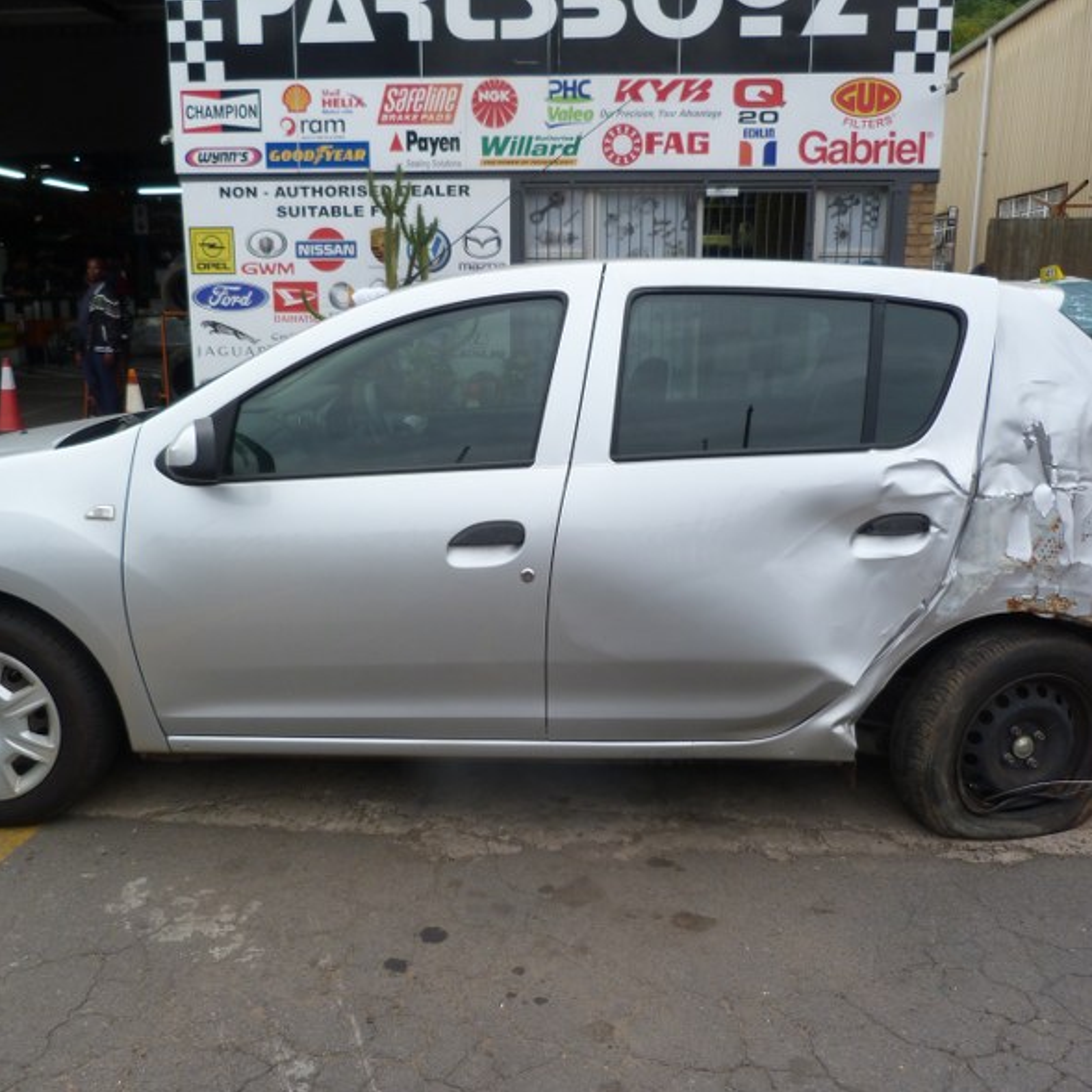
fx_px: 1071
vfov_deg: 54.0
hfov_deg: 54.0
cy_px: 554
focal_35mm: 30
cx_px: 532
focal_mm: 4.5
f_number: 2.8
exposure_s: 1/60
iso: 80
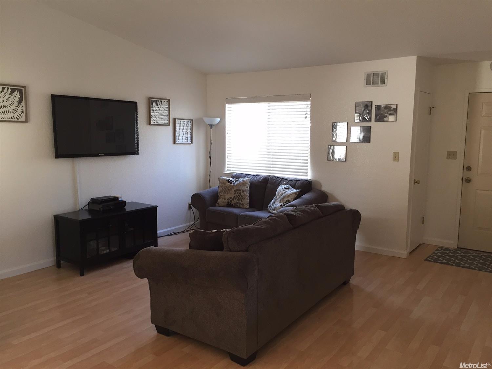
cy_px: 184
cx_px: 246
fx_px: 412
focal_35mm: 29
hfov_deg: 61.7
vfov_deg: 48.2
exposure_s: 1/30
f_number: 2.2
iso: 80
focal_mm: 4.15
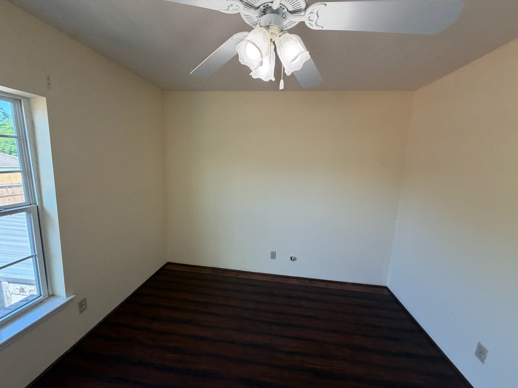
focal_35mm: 14
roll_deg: +0.0
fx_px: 209
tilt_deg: -12.3
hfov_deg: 102.1
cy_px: 194
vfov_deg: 85.7
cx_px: 259
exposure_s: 1/120
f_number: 2.2
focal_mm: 2.22
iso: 125
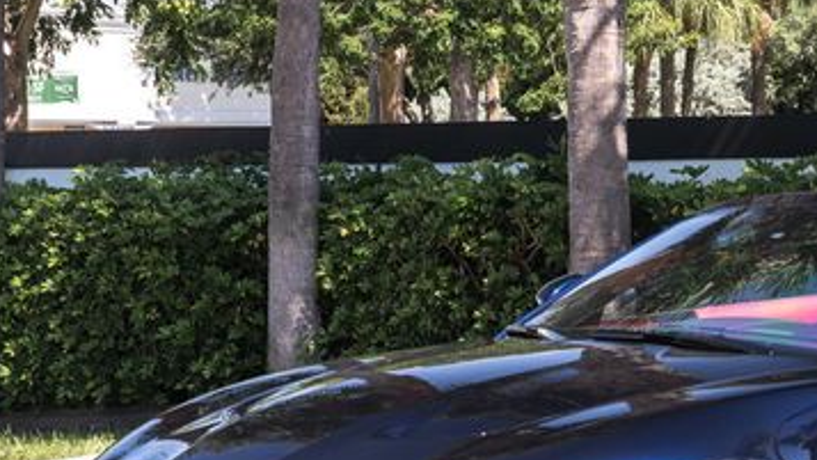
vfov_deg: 8.5
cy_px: 410
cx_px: 877
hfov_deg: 14.7
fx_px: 3099
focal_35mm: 143
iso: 200
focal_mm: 44
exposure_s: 1/160
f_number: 8
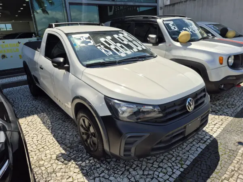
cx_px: 122
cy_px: 91
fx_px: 161
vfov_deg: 58.9
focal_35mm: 23
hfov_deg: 73.9
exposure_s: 1/2304
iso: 25
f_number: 1.8
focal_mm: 5.4
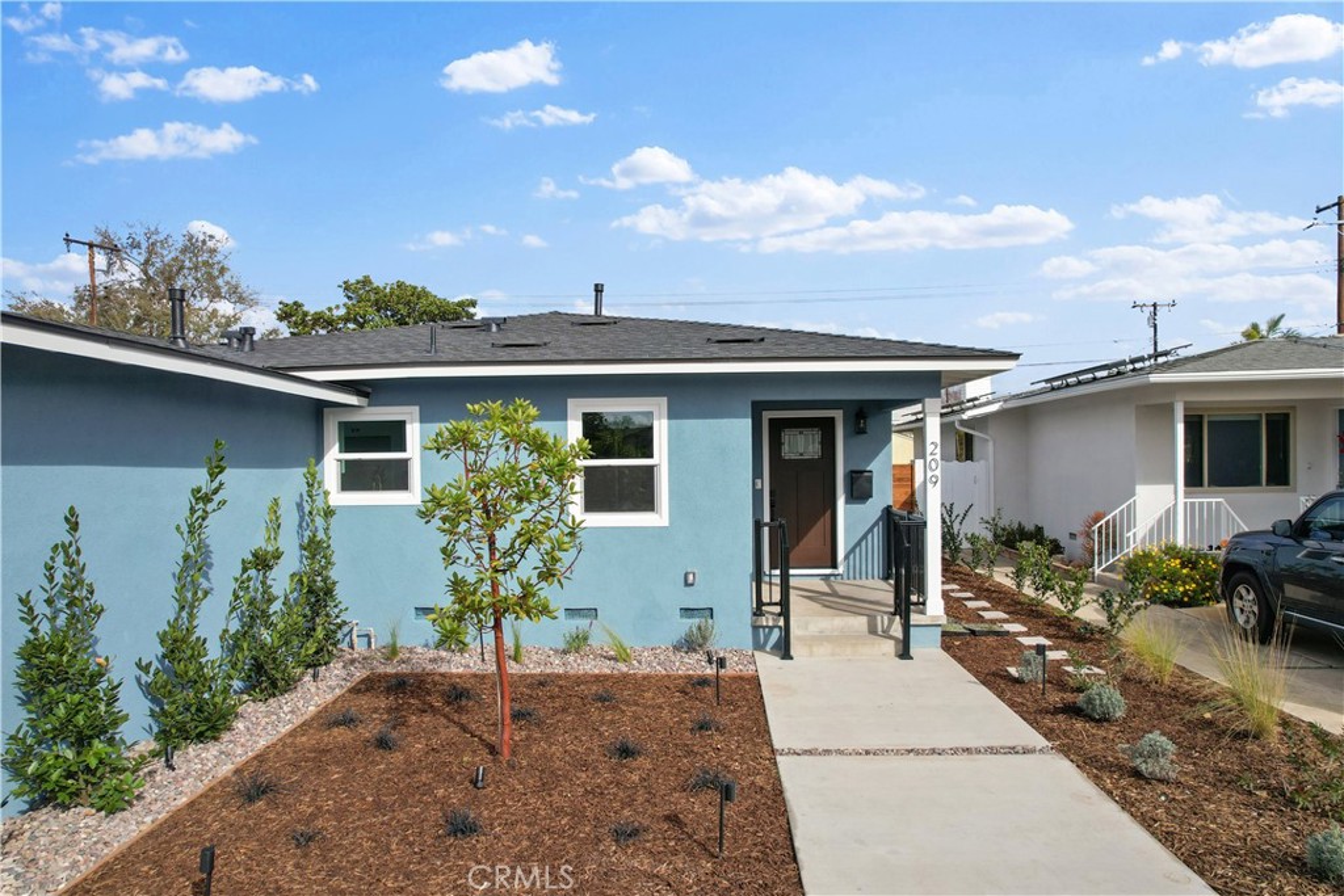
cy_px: 448
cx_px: 672
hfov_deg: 78.6
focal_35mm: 22
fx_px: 821
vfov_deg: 57.2
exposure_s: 1/2500
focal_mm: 8.38
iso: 110
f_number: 2.8
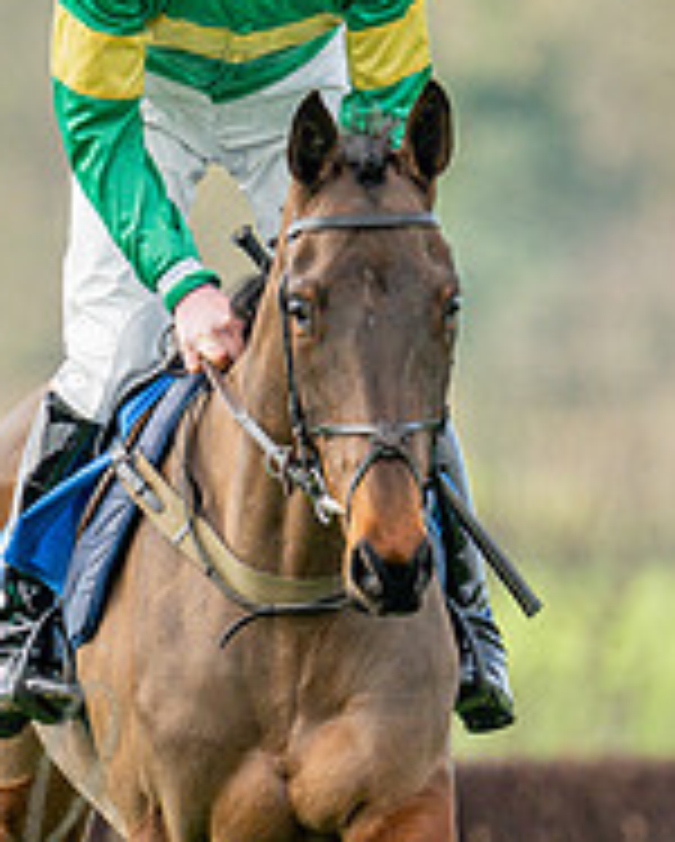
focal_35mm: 1961
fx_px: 48890
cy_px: 554
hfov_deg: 0.8
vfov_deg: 1.0
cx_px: 668
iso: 200
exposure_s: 1/800
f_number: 4.5
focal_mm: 400
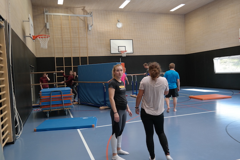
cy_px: 80
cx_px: 120
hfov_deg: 67.4
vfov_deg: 48.0
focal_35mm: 27
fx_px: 180
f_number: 3.5
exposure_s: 1/60
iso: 200
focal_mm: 18
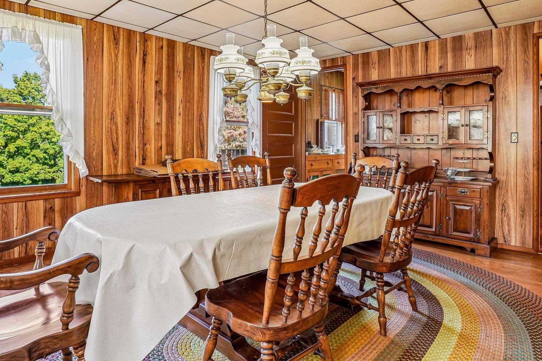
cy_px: 136
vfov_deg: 58.8
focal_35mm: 21
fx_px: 316
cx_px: 268
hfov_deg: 81.2
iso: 320
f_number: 8
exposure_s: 1/15
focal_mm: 16
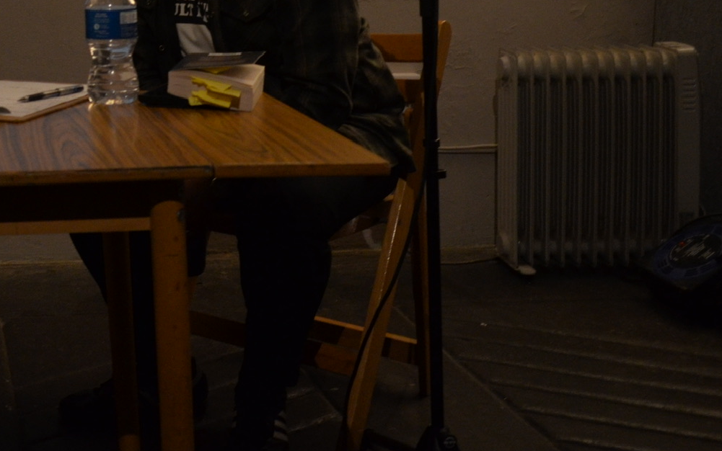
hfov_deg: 28.5
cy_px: -84
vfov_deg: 18.7
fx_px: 1299
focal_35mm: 66
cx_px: -51
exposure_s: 1/30
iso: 900
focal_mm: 18.5
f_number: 3.2
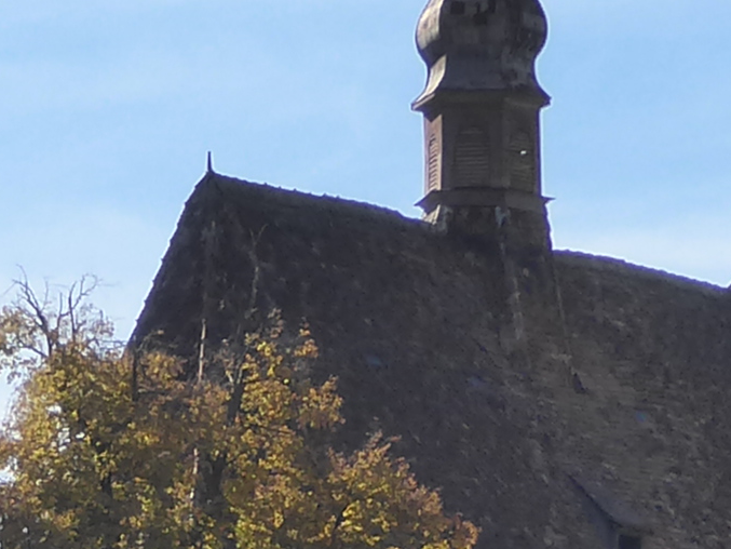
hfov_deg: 3.4
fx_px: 12229
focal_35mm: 579
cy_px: 679
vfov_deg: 2.6
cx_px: -368
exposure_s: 1/500
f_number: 4.9
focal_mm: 16.1
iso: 160
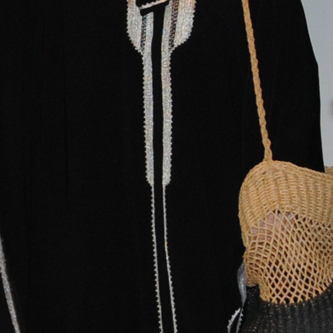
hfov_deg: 18.9
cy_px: -2
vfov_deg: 18.6
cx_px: 280
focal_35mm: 91
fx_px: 990
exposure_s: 1/60
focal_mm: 22
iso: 500
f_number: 6.3
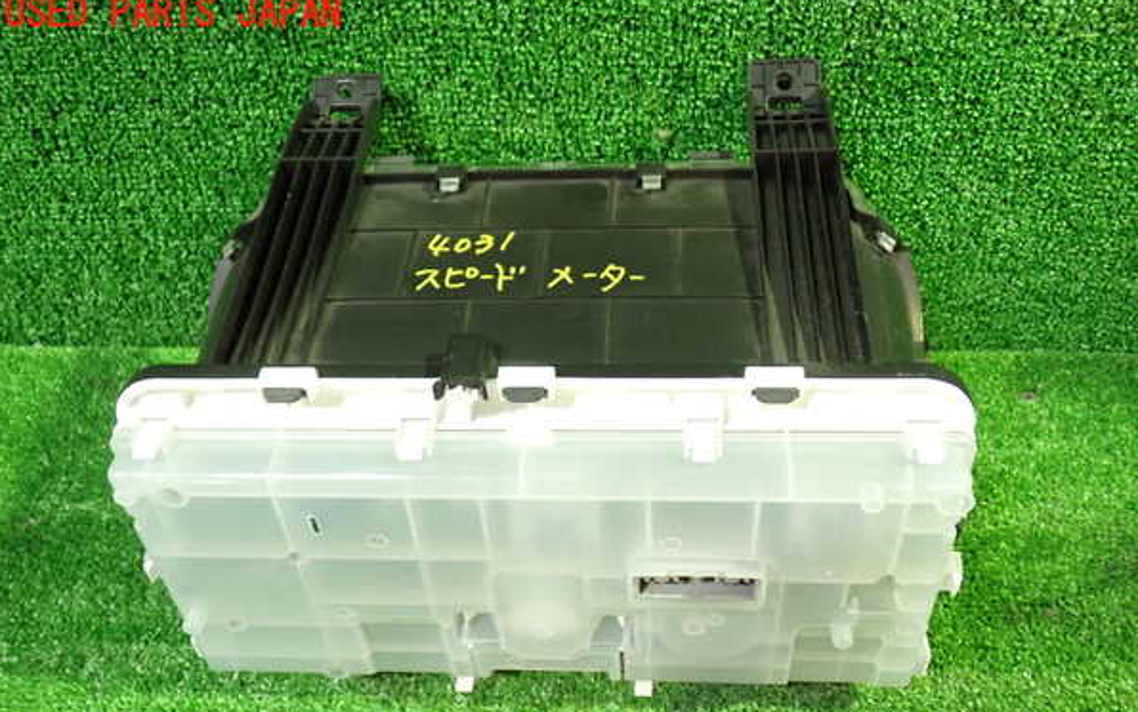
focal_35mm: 32
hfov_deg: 59.6
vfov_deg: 39.3
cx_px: 567
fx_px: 993
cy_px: 420
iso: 800
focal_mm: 5.4
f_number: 2.3
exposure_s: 1/30
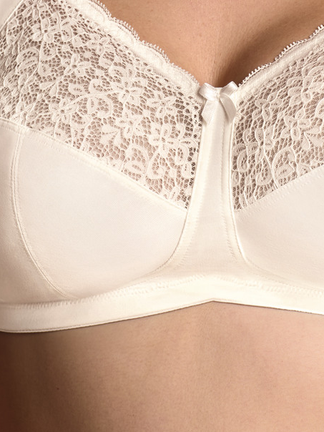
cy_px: 17
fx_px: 5529
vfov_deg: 4.5
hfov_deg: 3.4
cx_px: 180
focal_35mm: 443
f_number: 8
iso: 200
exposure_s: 1/200
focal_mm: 145
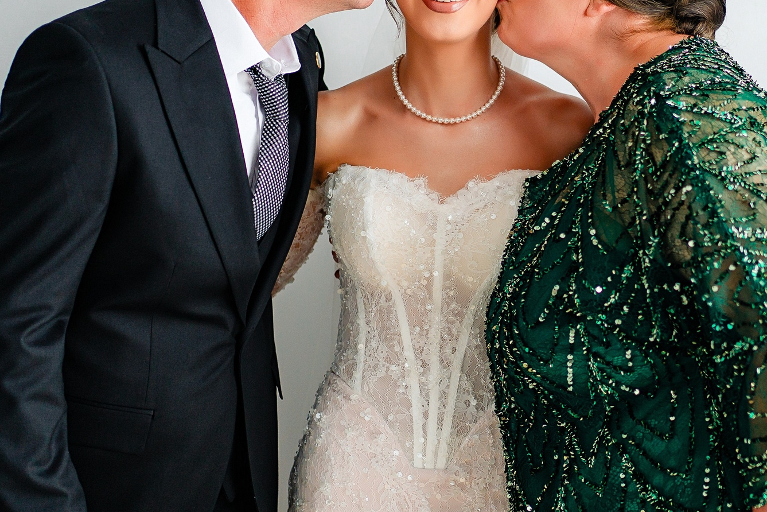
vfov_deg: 20.3
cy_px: 233
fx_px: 1428
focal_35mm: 67
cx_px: 526
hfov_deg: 29.8
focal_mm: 35
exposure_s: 1/250
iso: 500
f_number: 1.8
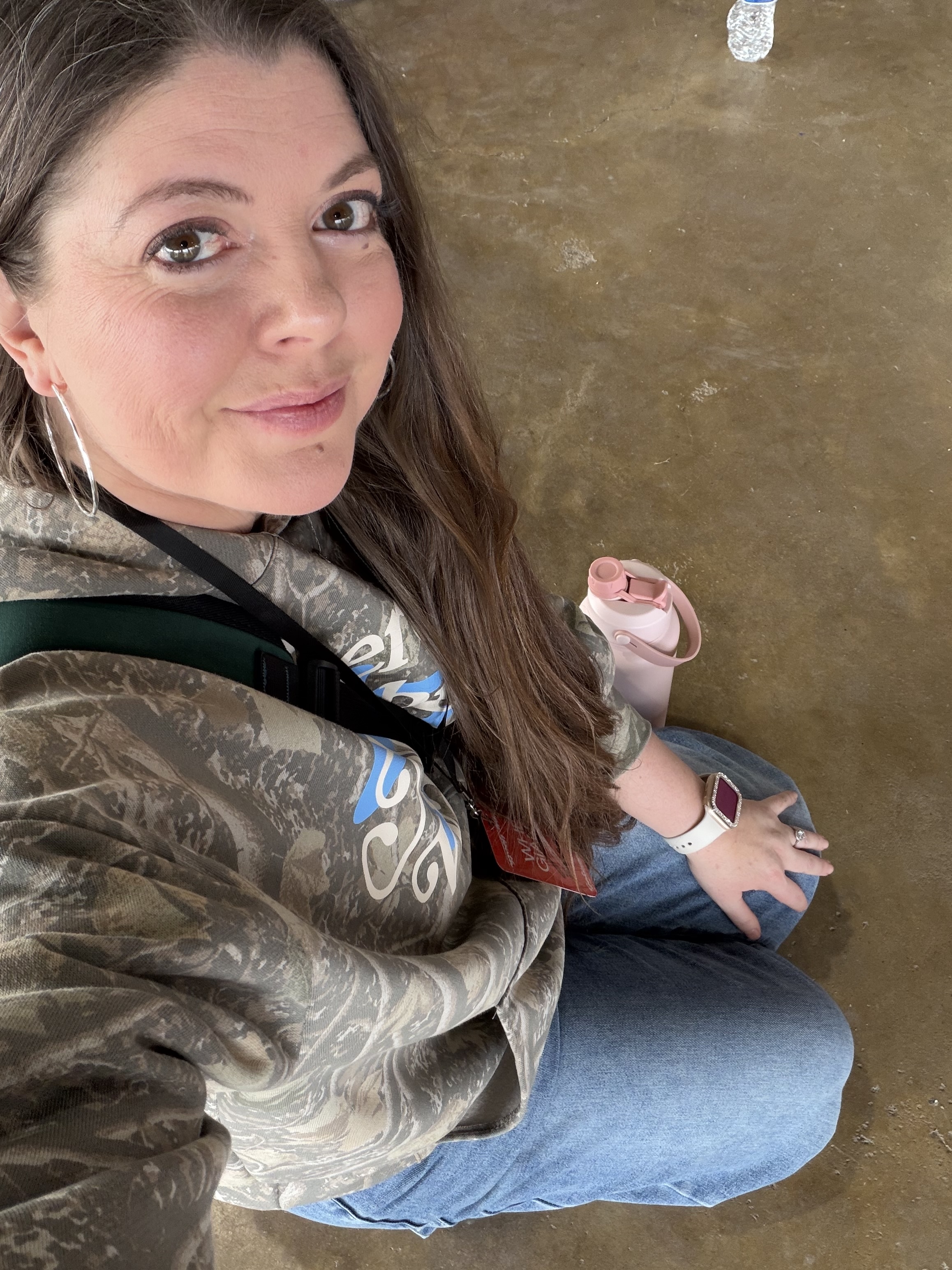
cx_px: 476
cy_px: 635
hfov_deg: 46.8
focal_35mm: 30
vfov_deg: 60.0
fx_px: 1100
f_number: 1.9
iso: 40
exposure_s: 1/121
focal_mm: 2.71
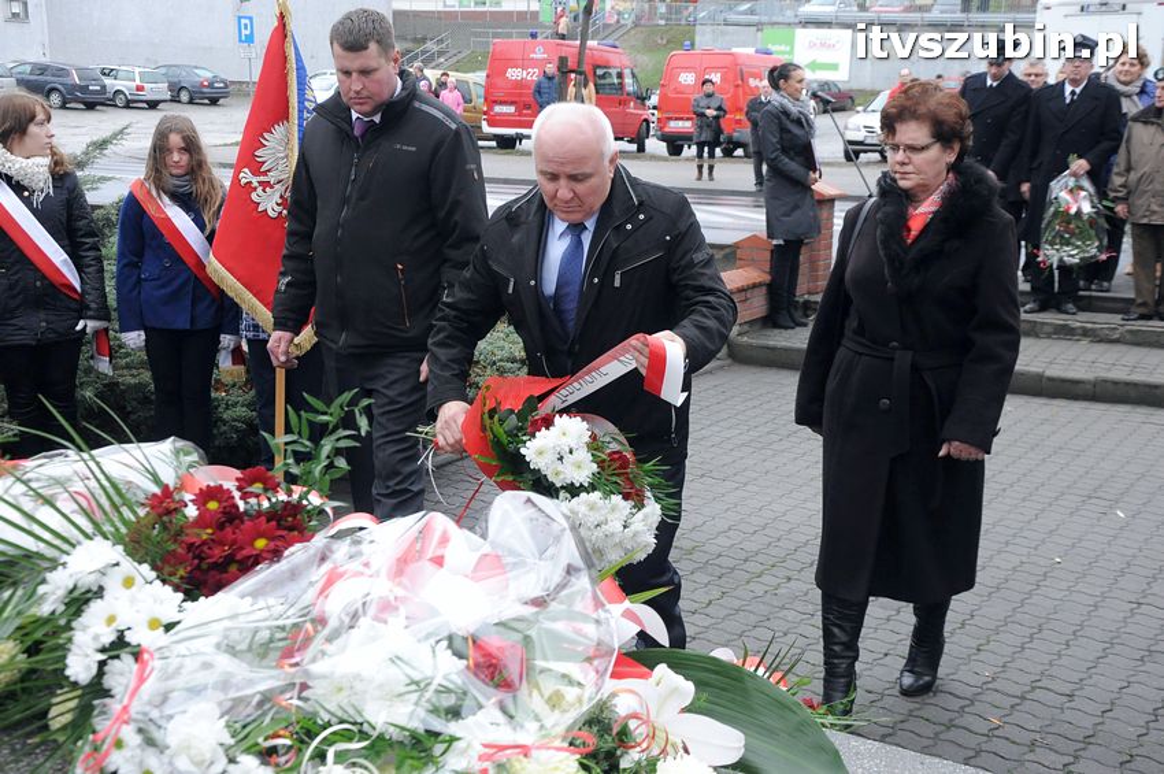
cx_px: 582
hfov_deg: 43.6
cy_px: 387
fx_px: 1454
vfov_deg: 29.8
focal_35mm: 45
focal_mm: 30
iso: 1600
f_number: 8
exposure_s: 1/250
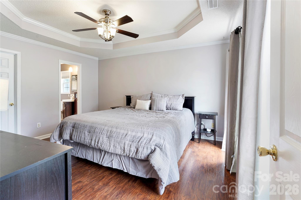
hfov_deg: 96.7
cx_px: 150
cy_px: 100
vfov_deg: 73.7
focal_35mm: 16
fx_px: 134
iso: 125
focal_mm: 16
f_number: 8
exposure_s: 1.3
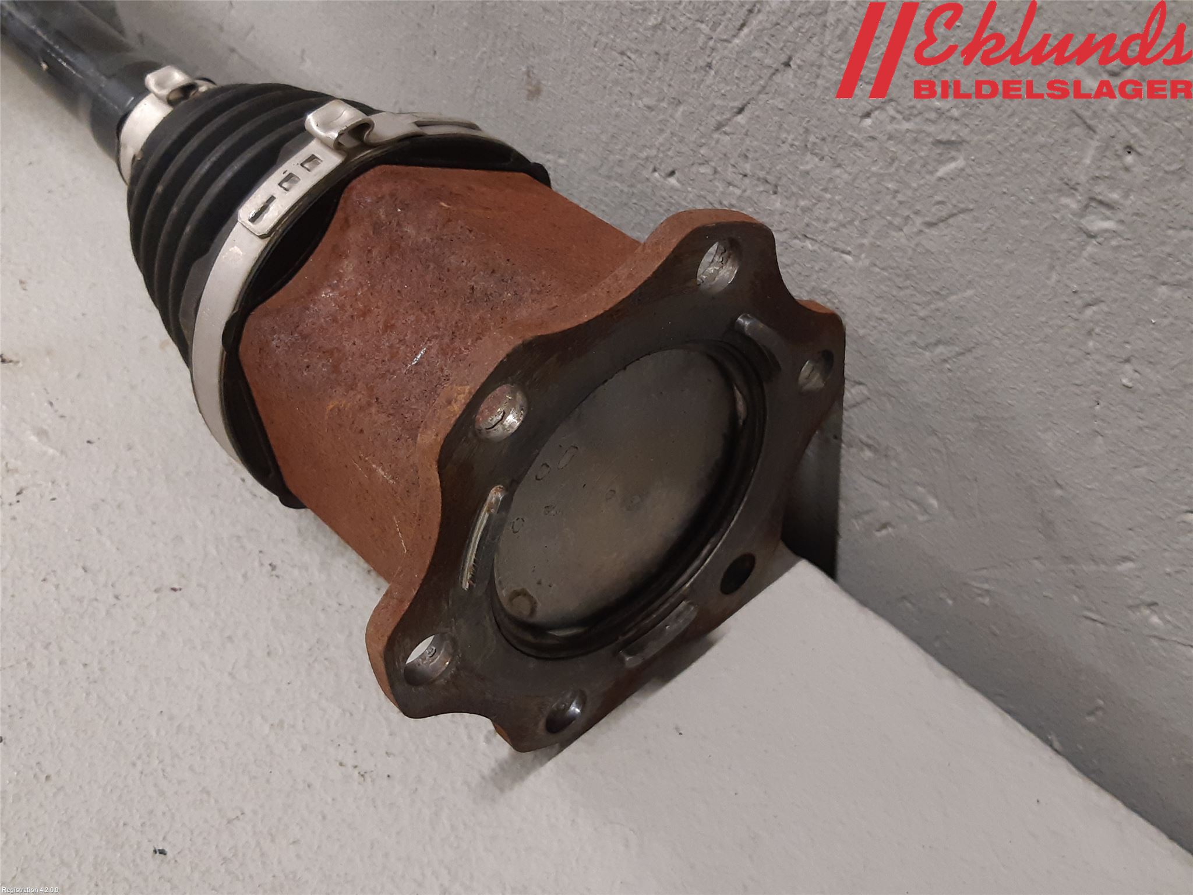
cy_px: 448
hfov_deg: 67.3
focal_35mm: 26
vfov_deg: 53.1
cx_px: 596
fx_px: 896
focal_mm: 3.93
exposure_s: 1/50
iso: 200
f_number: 1.7
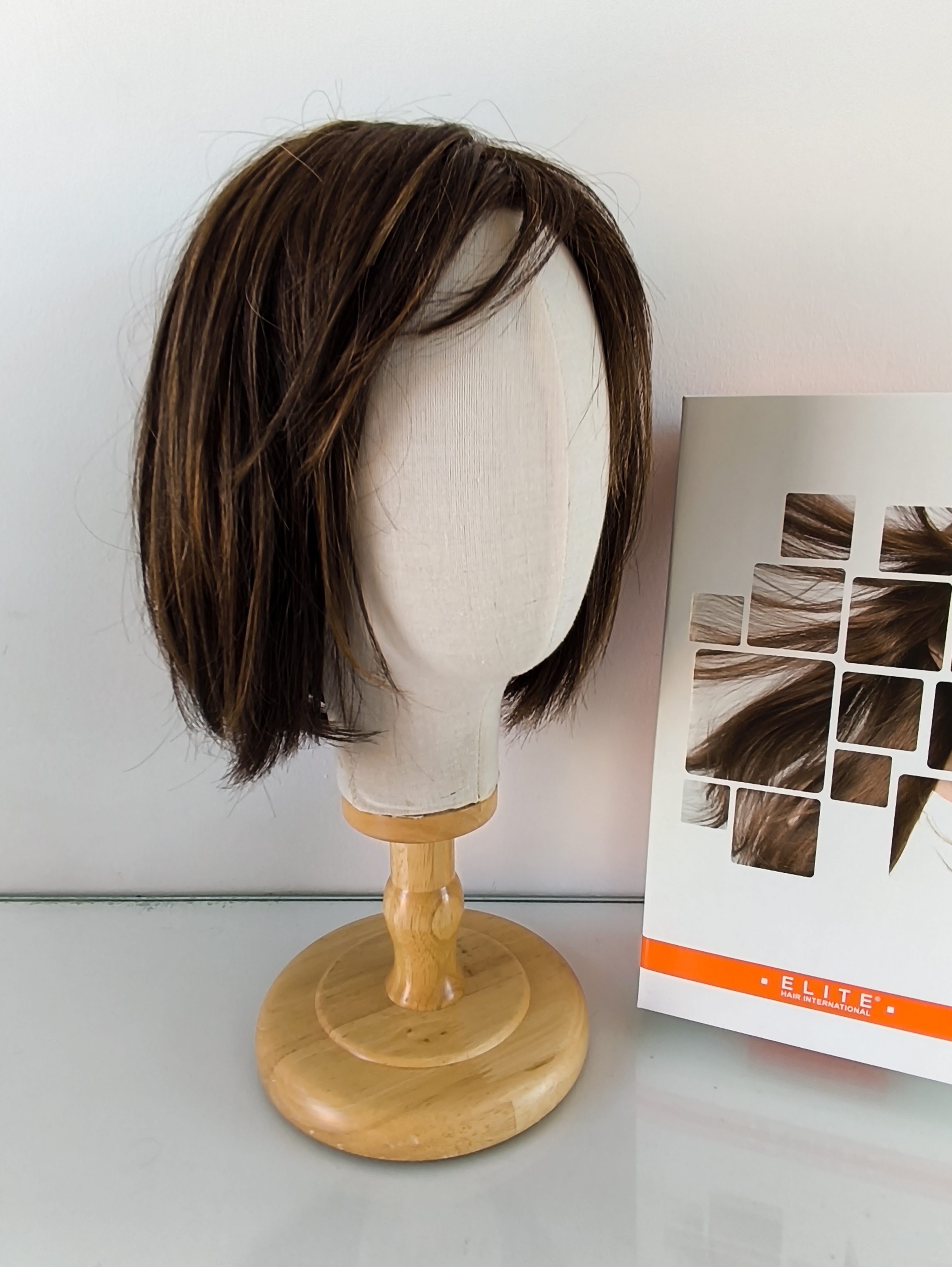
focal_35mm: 23
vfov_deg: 73.9
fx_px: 843
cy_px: 634
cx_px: 476
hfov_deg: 58.9
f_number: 2.2
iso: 50
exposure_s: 1/30
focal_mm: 1.65
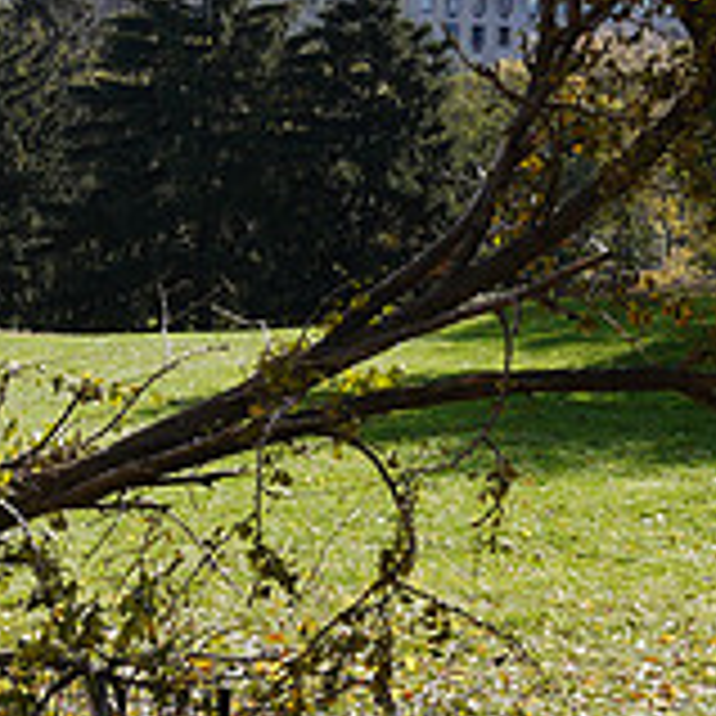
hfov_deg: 13.1
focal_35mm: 129
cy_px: 493
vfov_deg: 13.5
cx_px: -162
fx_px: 3019
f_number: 9
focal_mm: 20
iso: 100
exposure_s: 1/125
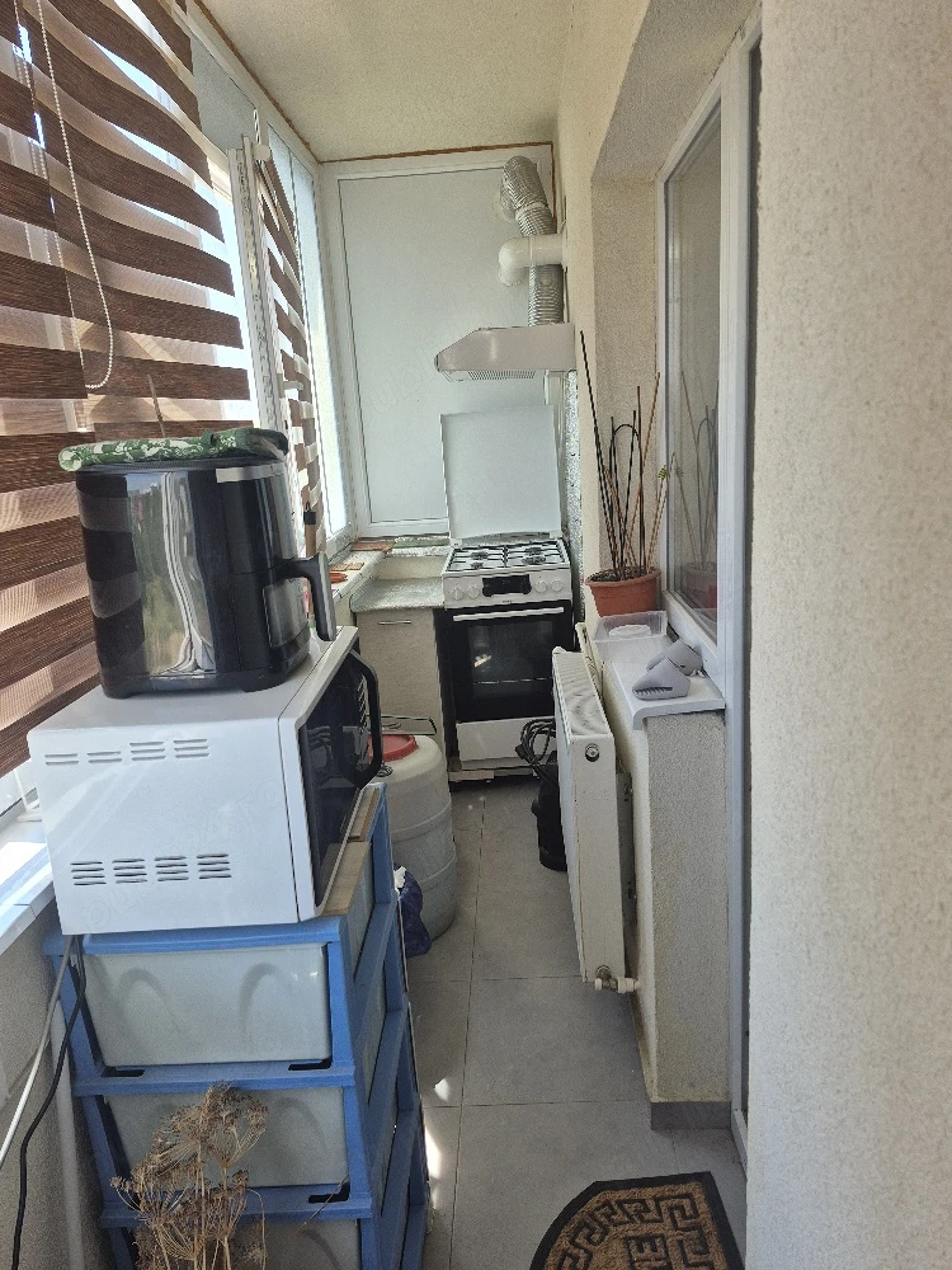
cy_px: 635
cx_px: 476
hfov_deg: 58.9
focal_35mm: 23
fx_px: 843
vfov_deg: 73.9
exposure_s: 1/182
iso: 50
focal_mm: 5.4
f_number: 1.8
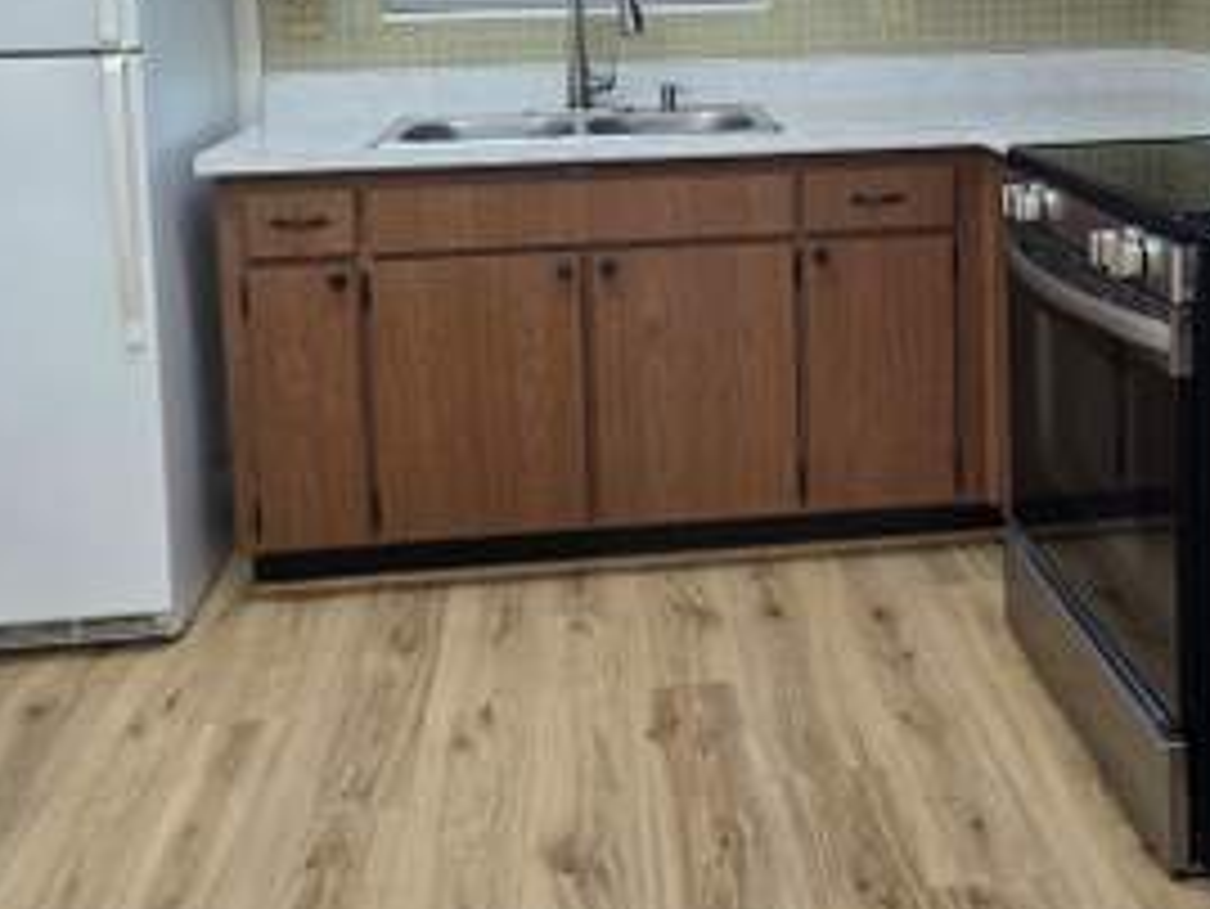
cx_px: 738
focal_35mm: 41
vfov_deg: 33.7
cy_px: 130
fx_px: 1434
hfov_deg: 45.5
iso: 200
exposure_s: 1/120
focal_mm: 6.3
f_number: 1.7
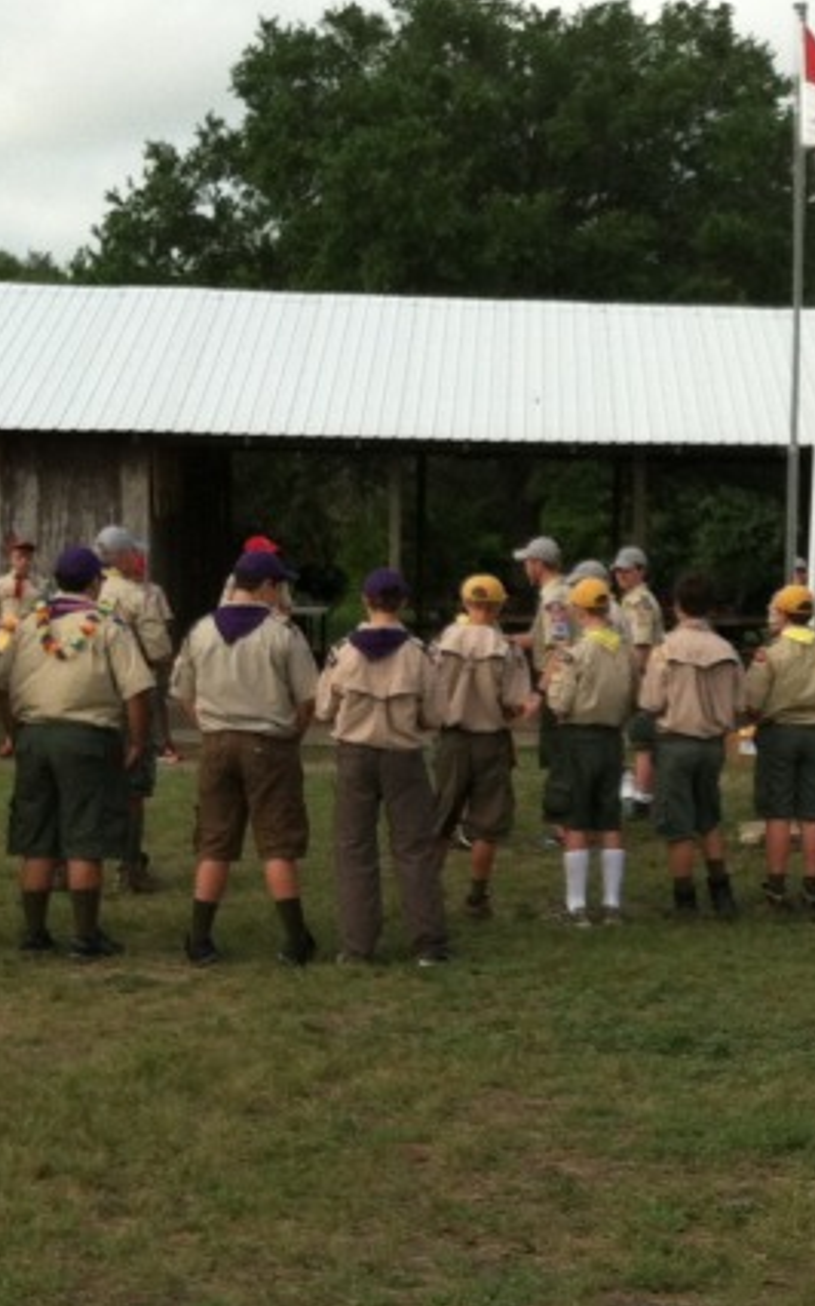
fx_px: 3165
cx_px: 962
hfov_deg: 14.2
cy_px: 699
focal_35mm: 89
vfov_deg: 23.3
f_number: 2.8
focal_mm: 3.85
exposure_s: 1/625
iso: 80
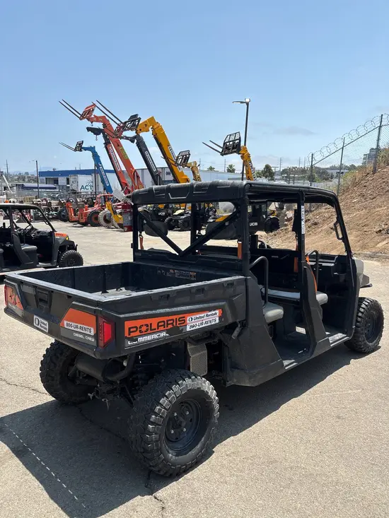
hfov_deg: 53.1
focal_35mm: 26
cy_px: 259
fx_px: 389
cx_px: 194
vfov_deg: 67.3
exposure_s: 1/3534
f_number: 1.6
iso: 50
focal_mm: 5.96
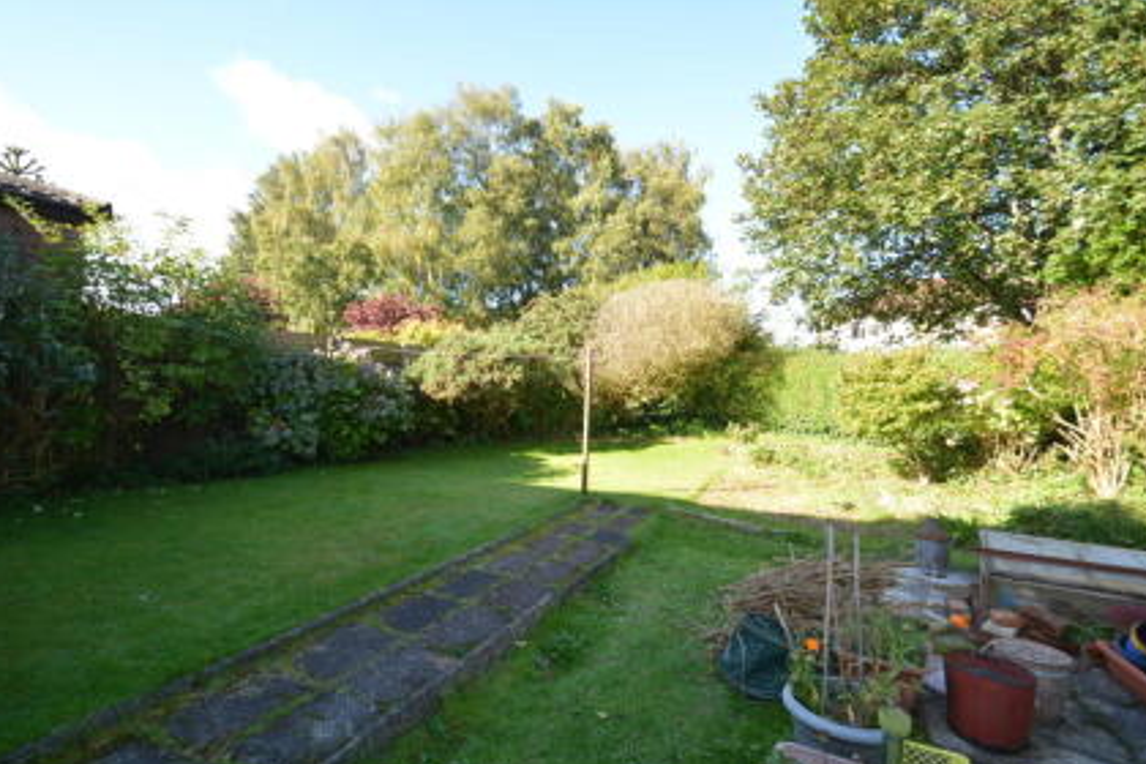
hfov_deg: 93.2
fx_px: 541
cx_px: 548
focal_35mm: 17
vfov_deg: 70.4
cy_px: 362
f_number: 6.3
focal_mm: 10
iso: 200
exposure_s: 1/160
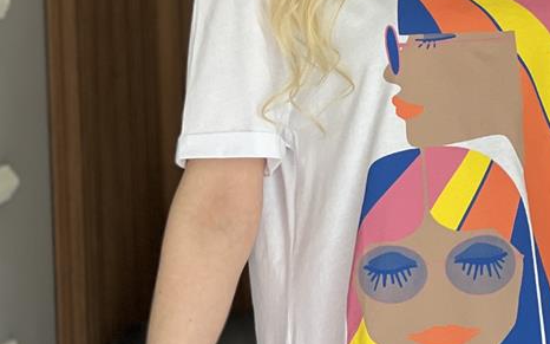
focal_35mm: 215
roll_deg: +1.9
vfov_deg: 6.1
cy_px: 6
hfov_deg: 9.7
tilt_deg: -1.5
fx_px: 3222
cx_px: 428
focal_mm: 9
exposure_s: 1/121
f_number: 2.8
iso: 125
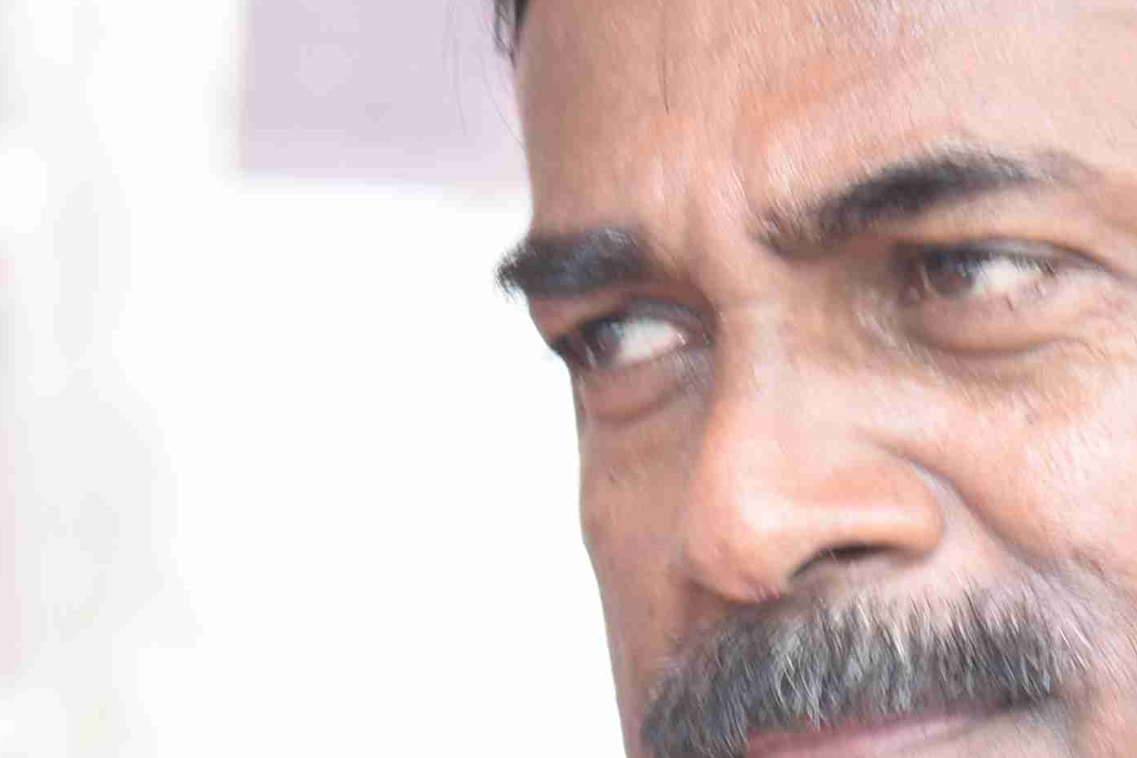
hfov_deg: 6.1
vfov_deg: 4.1
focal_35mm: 335
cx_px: 813
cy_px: 791
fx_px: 10580
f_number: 6.3
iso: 400
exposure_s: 1/125
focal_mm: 85
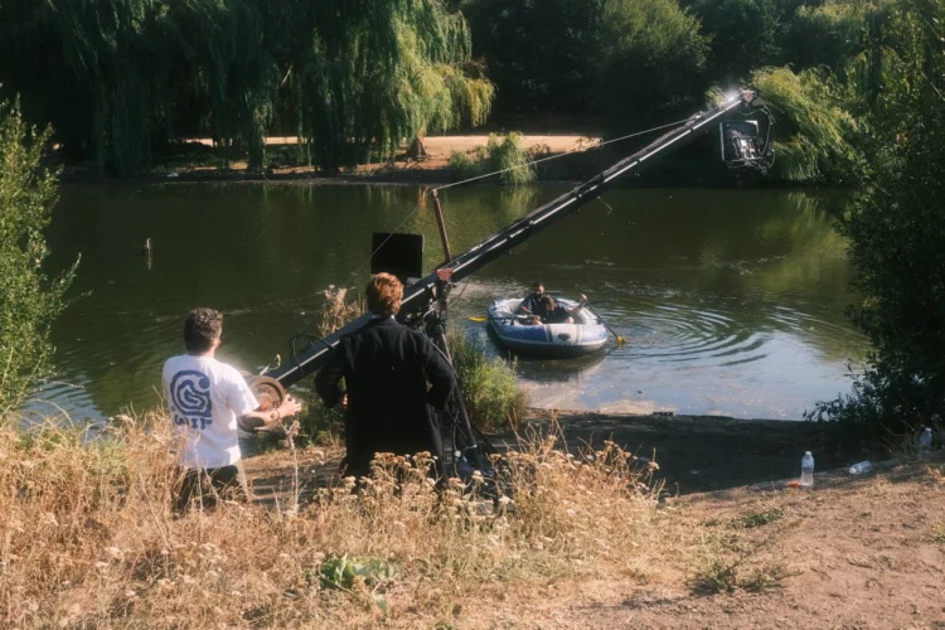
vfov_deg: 32.6
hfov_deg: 47.4
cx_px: 472
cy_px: 315
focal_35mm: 41
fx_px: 1076
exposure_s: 1/1000
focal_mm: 27
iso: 640
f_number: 5.6
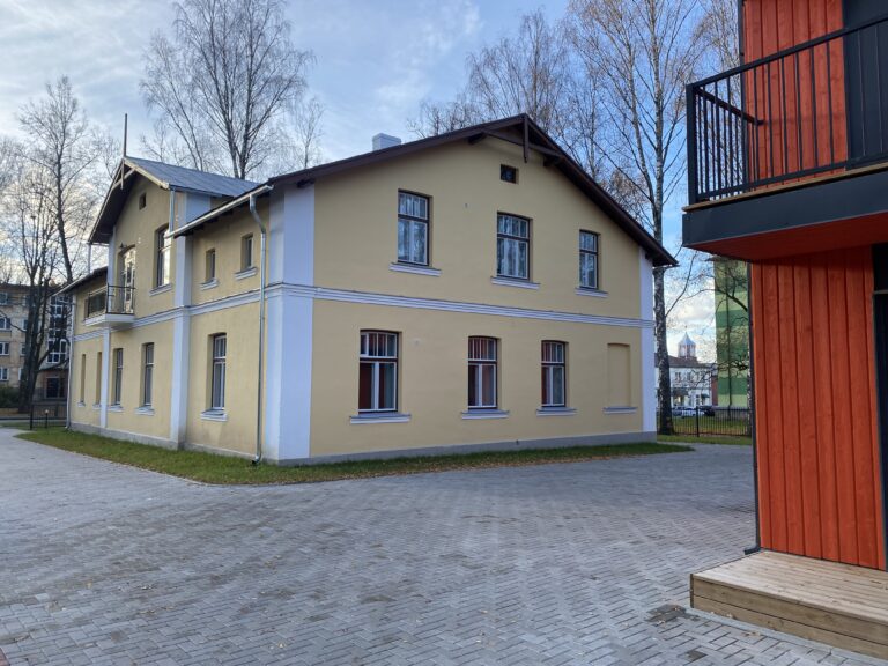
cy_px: 333
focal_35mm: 26
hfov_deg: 67.3
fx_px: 667
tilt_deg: +5.7
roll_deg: -0.9
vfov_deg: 53.1
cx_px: 444
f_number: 1.8
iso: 32
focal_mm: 4.25
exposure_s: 1/673
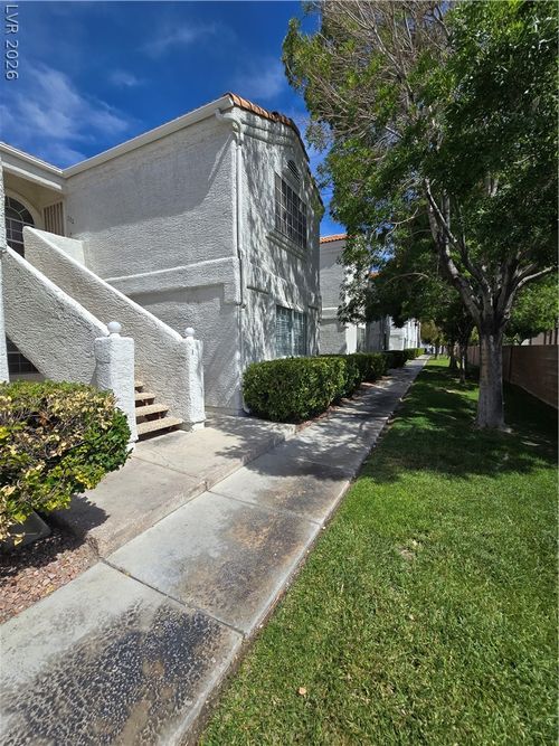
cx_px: 280
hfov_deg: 89.9
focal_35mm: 13
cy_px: 373
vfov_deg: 106.2
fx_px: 280
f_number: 2.2
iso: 50
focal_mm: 2.2
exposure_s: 1/2723
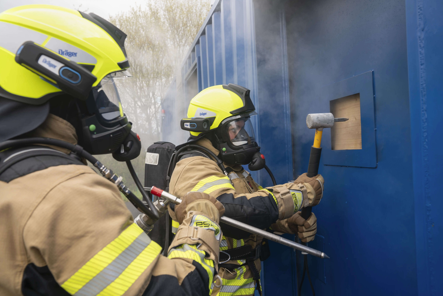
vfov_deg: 46.4
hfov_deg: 65.5
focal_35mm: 28
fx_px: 345
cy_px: 148
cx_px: 222
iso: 100
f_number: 5.6
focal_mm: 28
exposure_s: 1/125
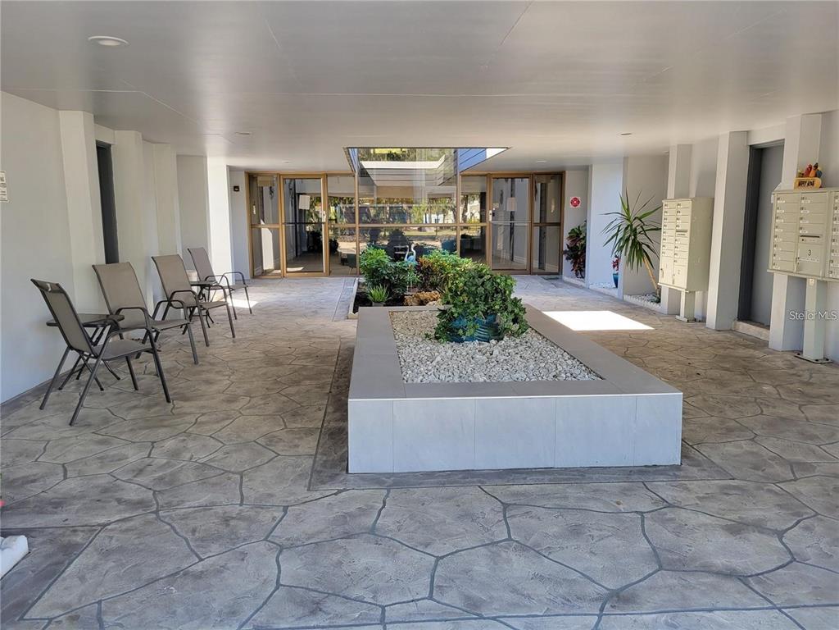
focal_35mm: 26
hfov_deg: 67.3
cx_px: 420
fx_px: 630
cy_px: 315
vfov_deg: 53.1
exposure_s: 1/120
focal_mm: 5.4
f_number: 1.8
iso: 64
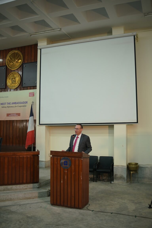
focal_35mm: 34
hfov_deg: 38.9
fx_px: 215
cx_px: 76
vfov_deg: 55.8
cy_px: 114
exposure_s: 1/160
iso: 100
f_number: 1.3
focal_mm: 23
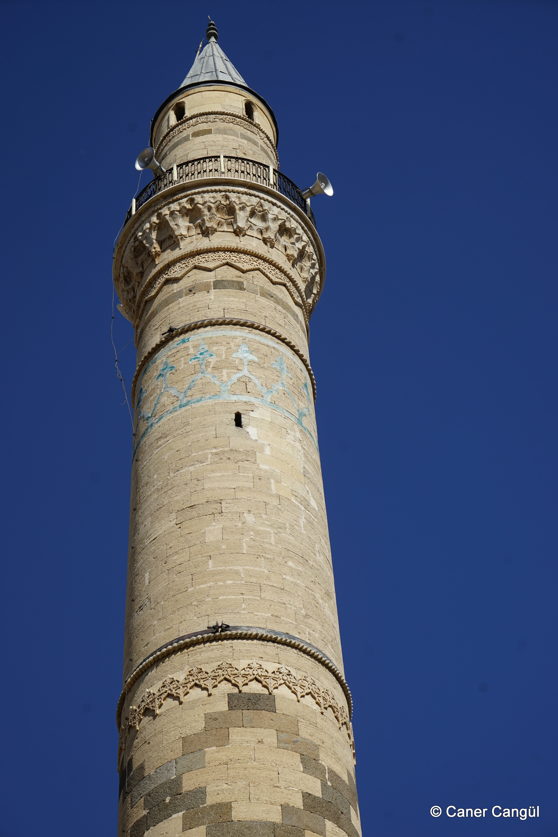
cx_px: 279
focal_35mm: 70
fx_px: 1627
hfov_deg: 19.5
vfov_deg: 28.8
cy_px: 418
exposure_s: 1/640
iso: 100
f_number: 7.1
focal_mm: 70
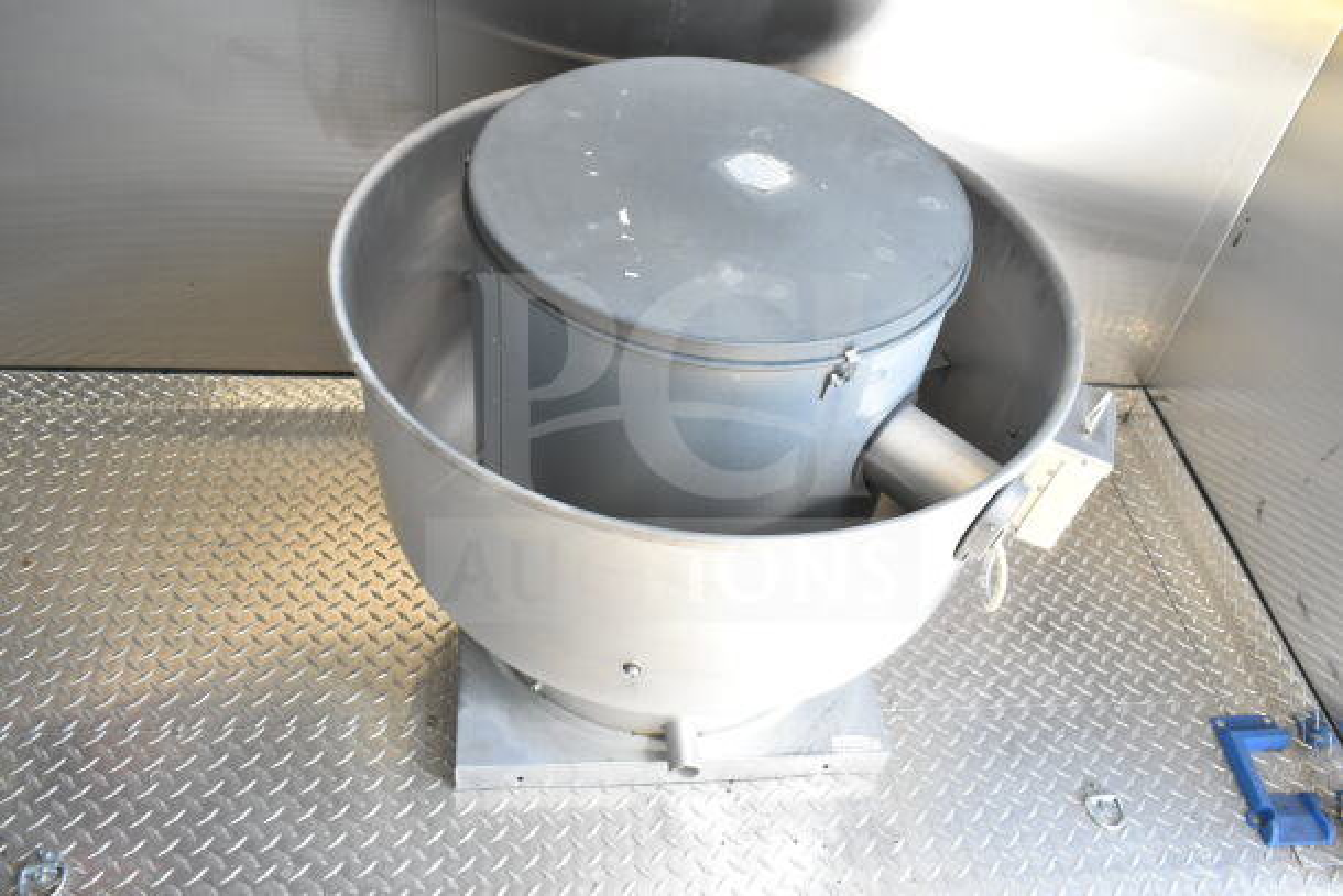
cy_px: 448
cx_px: 672
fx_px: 1119
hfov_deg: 61.9
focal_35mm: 30
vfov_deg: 43.6
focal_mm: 20
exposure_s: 1/200
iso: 1600
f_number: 7.1
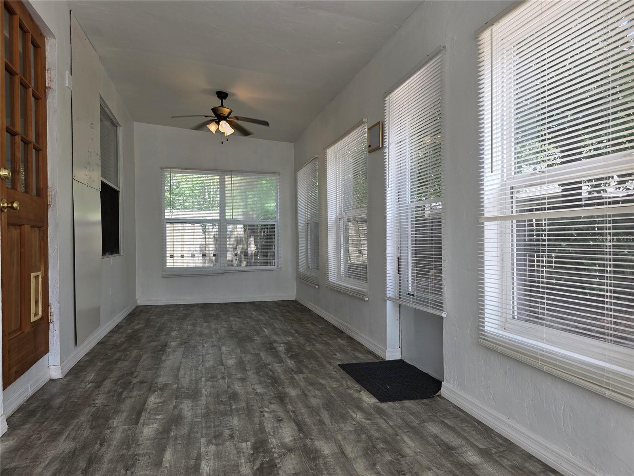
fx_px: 421
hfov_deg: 73.9
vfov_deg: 58.9
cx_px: 317
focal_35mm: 23
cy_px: 238
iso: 32
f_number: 1.7
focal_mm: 6.3
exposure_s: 1/120
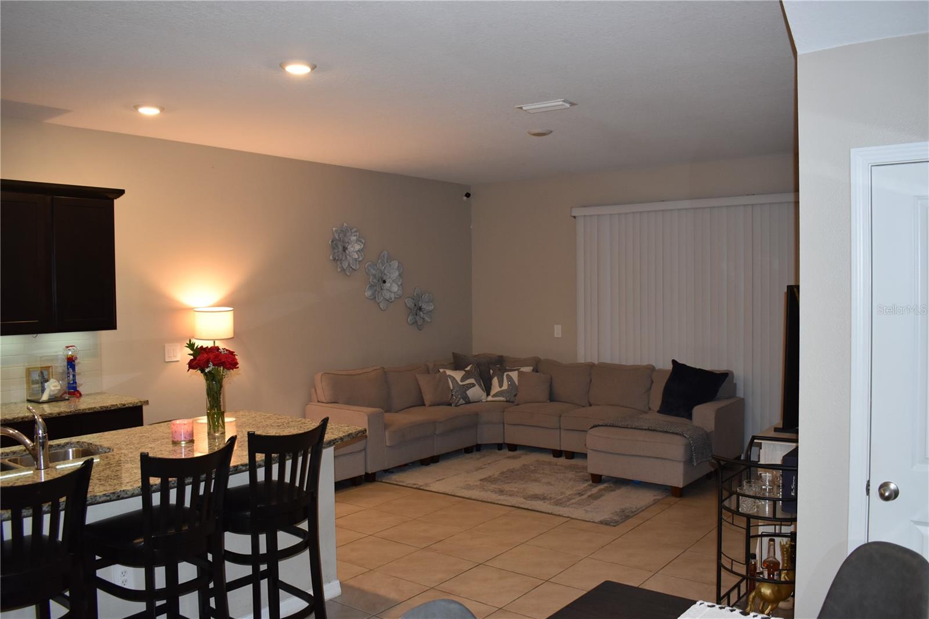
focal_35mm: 30
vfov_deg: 43.6
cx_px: 464
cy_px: 310
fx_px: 774
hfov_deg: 61.9
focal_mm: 20
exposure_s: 1/80
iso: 800
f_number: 4.5
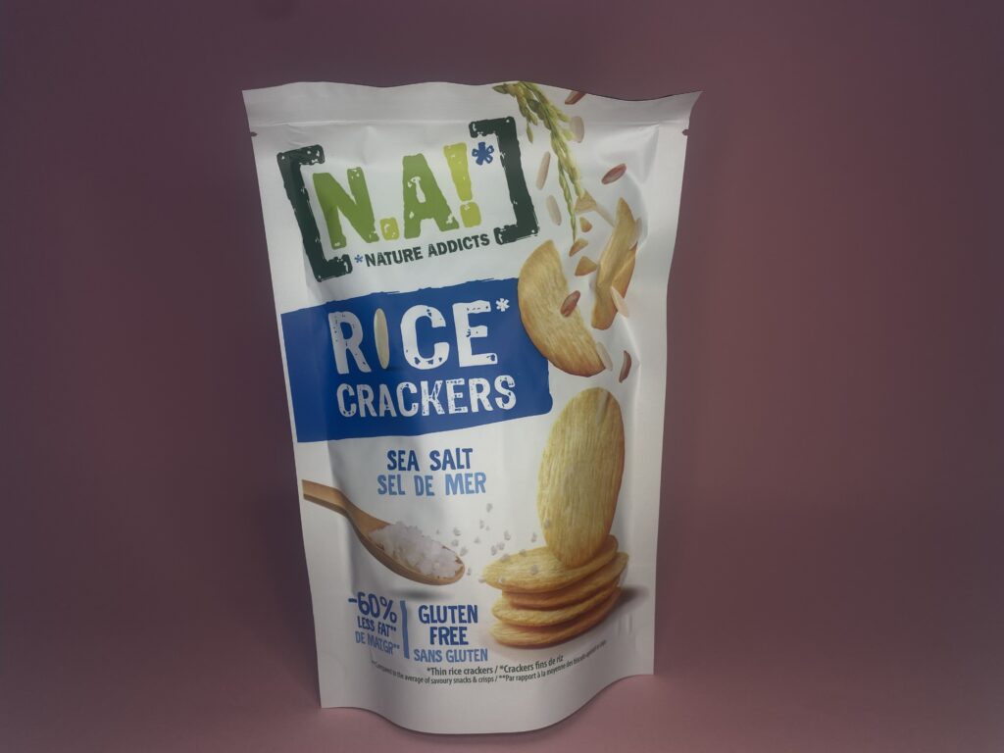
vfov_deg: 53.1
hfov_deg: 67.3
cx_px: 502
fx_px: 754
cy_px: 376
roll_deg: +1.3
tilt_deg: -10.8
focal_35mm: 26
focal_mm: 4.25
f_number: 1.8
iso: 32
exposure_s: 1/102
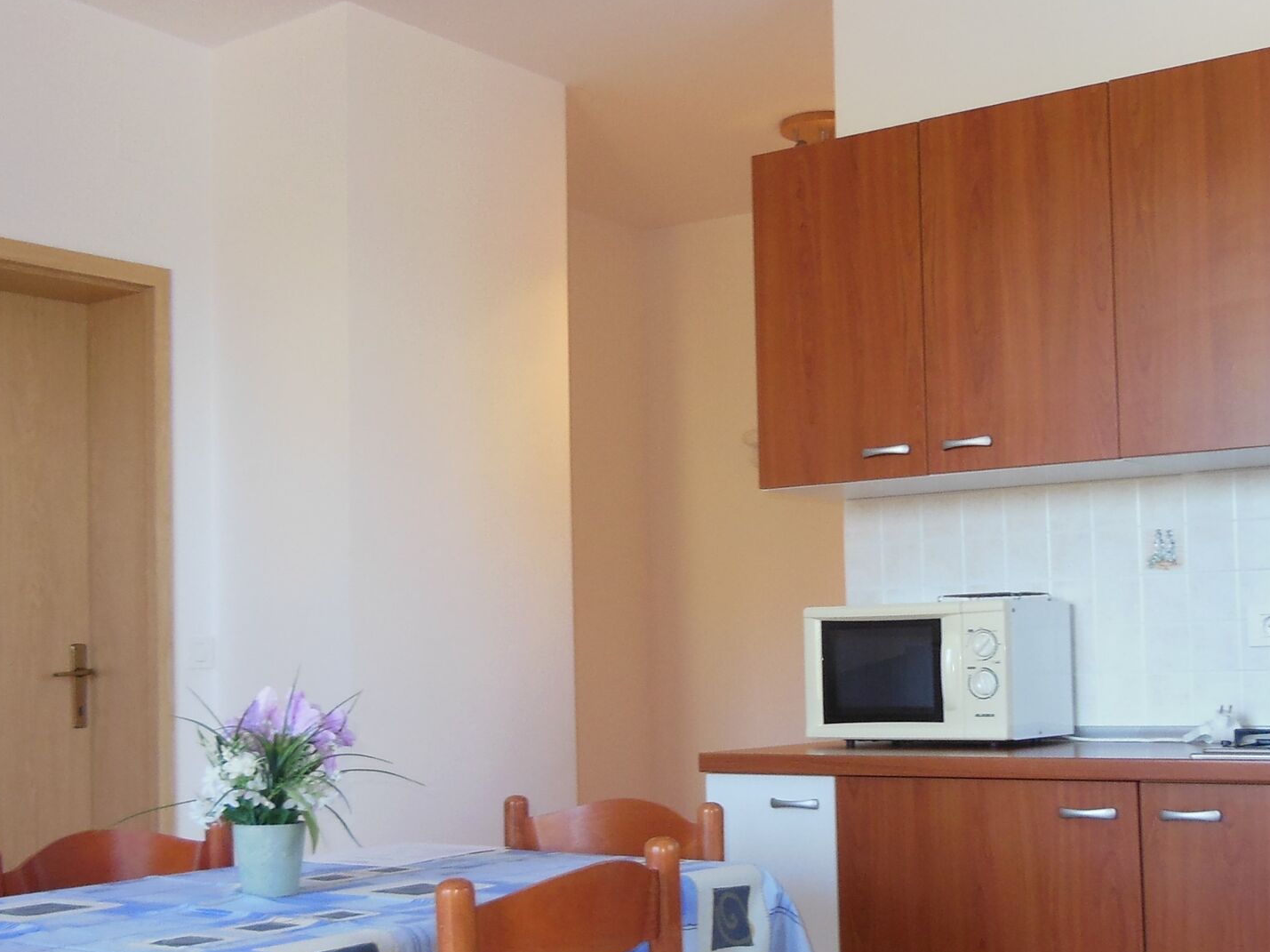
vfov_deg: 29.6
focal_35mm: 49
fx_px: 1797
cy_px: 569
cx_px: 683
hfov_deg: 38.9
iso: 200
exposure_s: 1/30
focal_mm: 4.5
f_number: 3.5
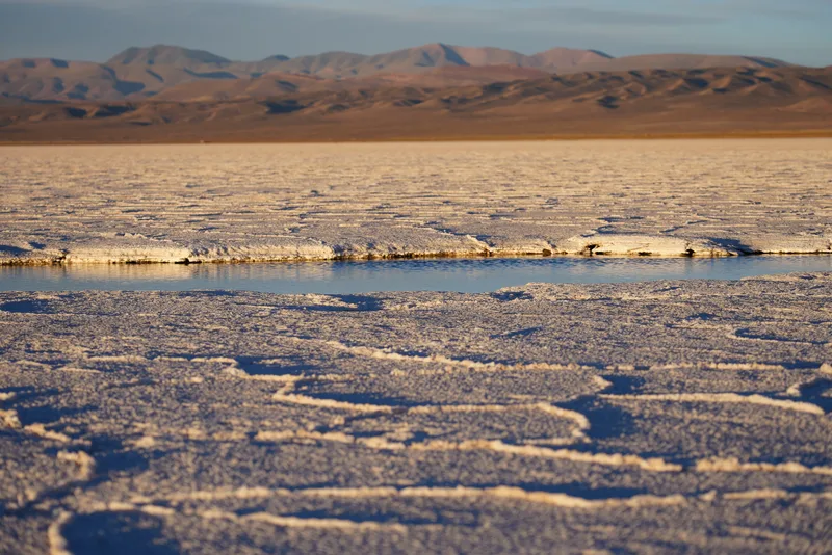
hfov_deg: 19.4
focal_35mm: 105
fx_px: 2427
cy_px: 278
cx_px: 416
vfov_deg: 13.1
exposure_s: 1/320
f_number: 5.6
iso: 80
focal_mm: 105
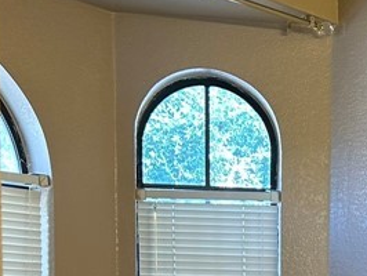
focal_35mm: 100
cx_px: 408
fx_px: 1061
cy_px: 433
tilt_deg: -5.7
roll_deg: -0.7
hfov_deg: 18.8
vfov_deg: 13.8
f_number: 1.5
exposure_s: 1/120
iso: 100
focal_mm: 5.7
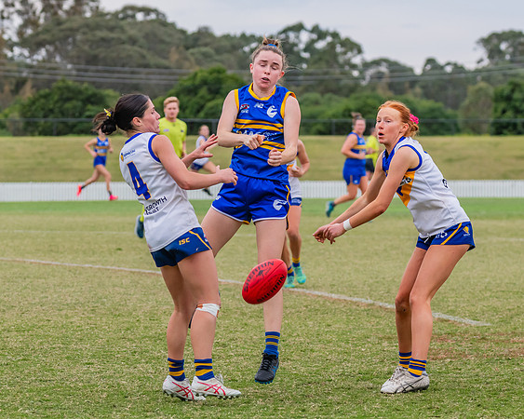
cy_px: 182
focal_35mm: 223
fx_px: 3456
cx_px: 223
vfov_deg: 6.9
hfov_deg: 8.7
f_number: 7.1
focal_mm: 170
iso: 800
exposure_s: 1/1250
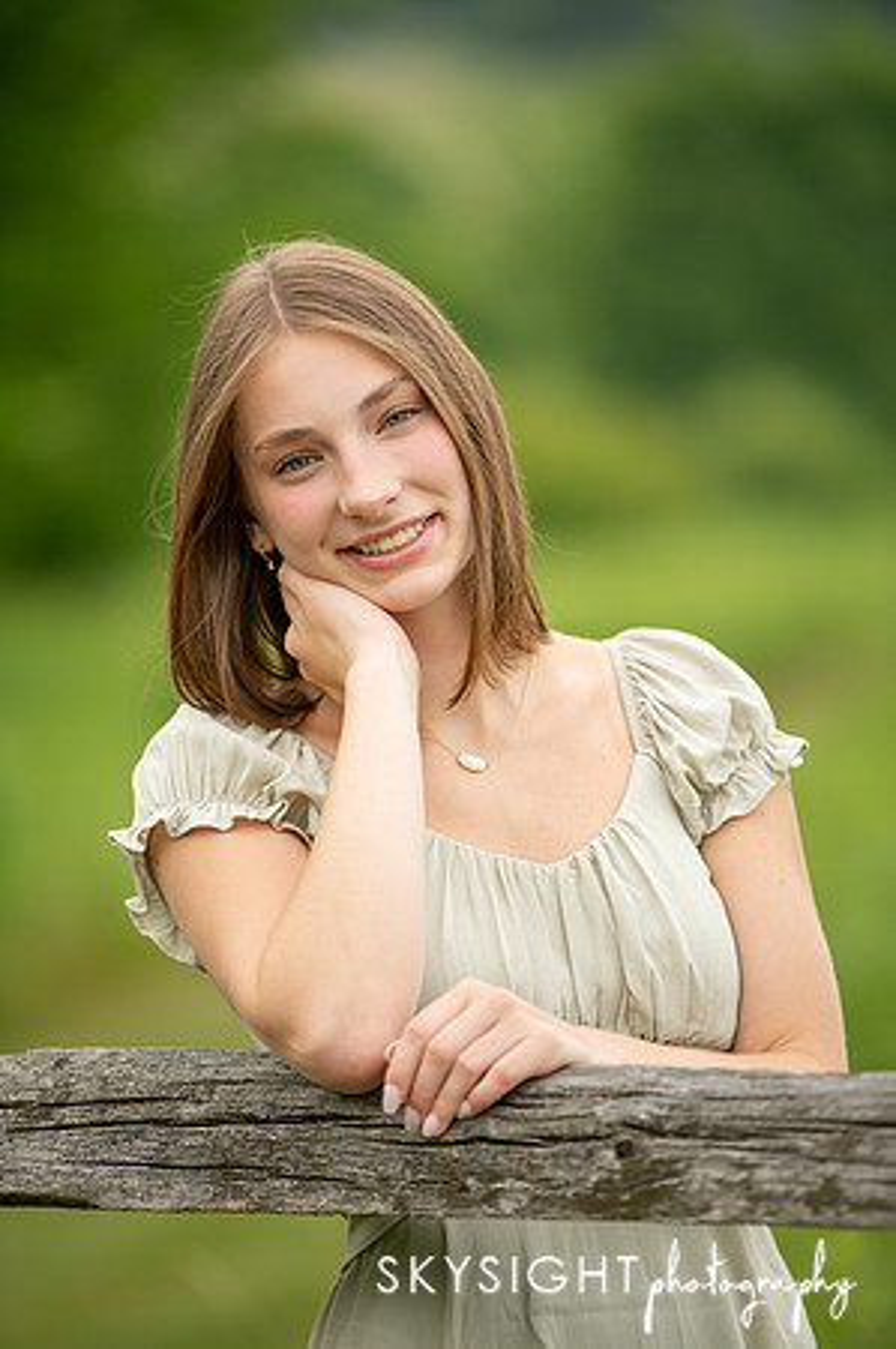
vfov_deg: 10.3
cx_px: 448
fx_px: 7483
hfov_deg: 6.9
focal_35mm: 200
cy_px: 674
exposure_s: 1/1600
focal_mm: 200
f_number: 2.8
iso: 400
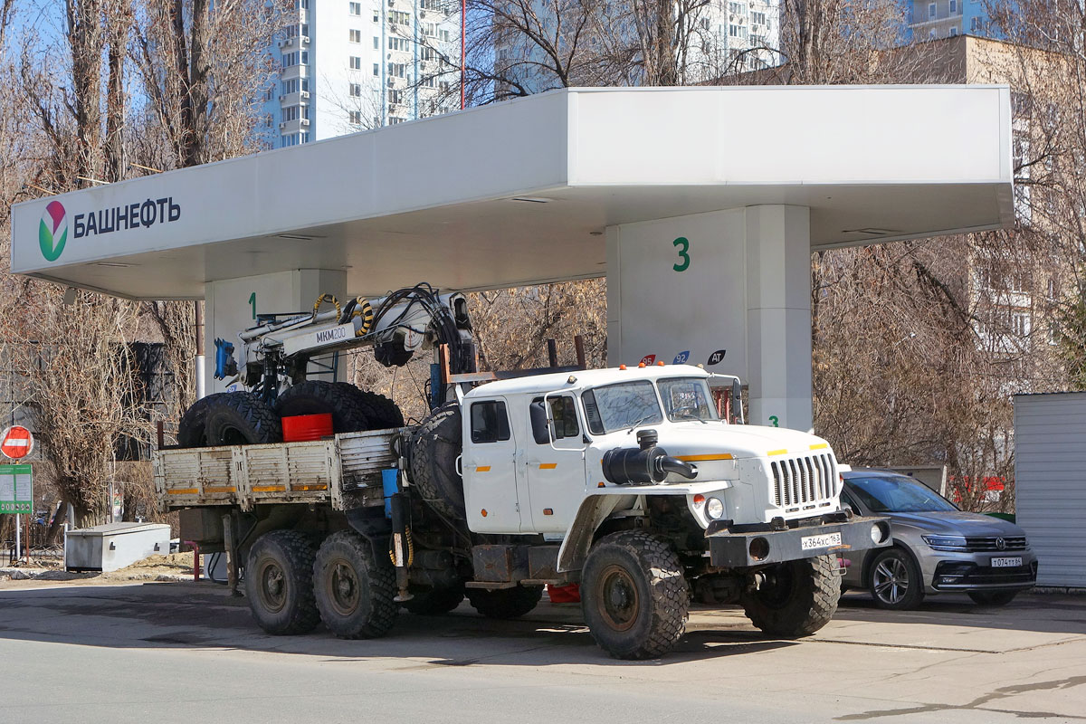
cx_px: 543
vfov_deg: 22.3
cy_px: 362
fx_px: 1840
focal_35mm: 61
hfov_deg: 32.9
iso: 125
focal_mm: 22.49
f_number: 5.6
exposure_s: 1/400
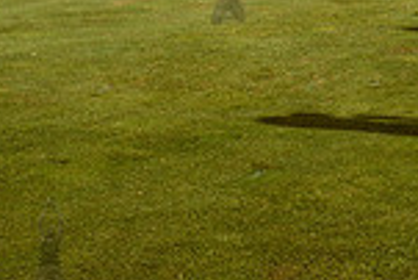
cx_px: 584
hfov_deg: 14.5
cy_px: -159
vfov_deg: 9.9
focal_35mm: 134
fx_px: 1557
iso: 100
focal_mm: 35
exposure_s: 1/640
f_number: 4.5
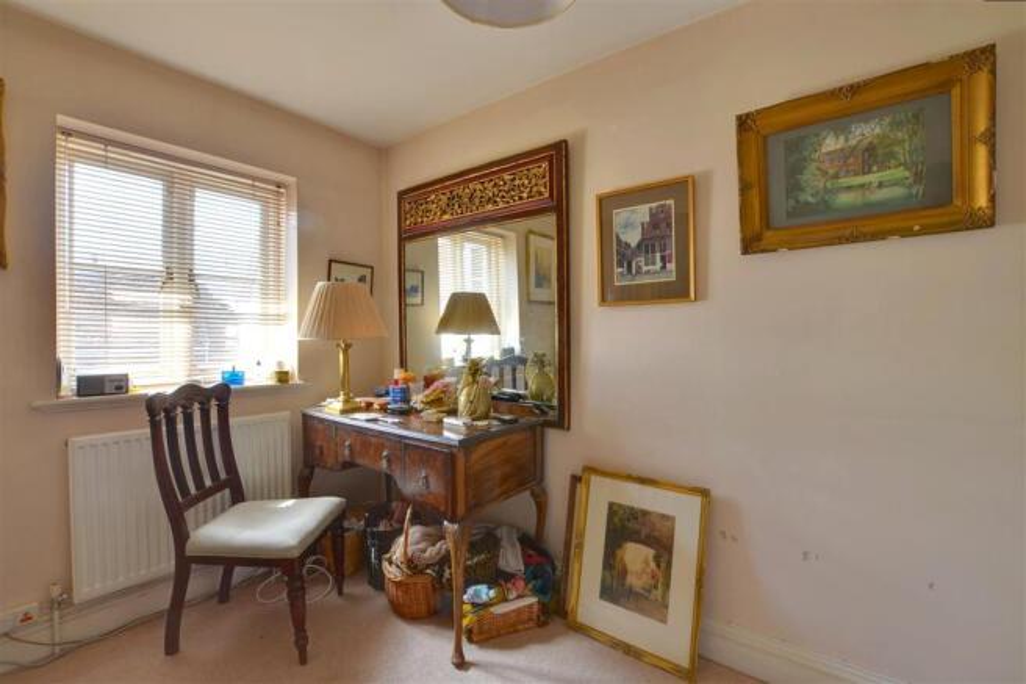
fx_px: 427
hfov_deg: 100.4
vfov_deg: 77.3
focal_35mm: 15
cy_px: 342
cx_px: 513
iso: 400
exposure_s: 1/80
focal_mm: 10
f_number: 11
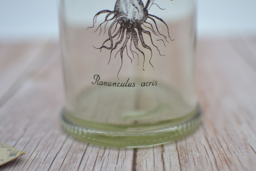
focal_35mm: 52
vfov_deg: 25.8
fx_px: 373
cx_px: 128
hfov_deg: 37.9
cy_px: 86
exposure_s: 1/500
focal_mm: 35
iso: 100
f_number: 1.8
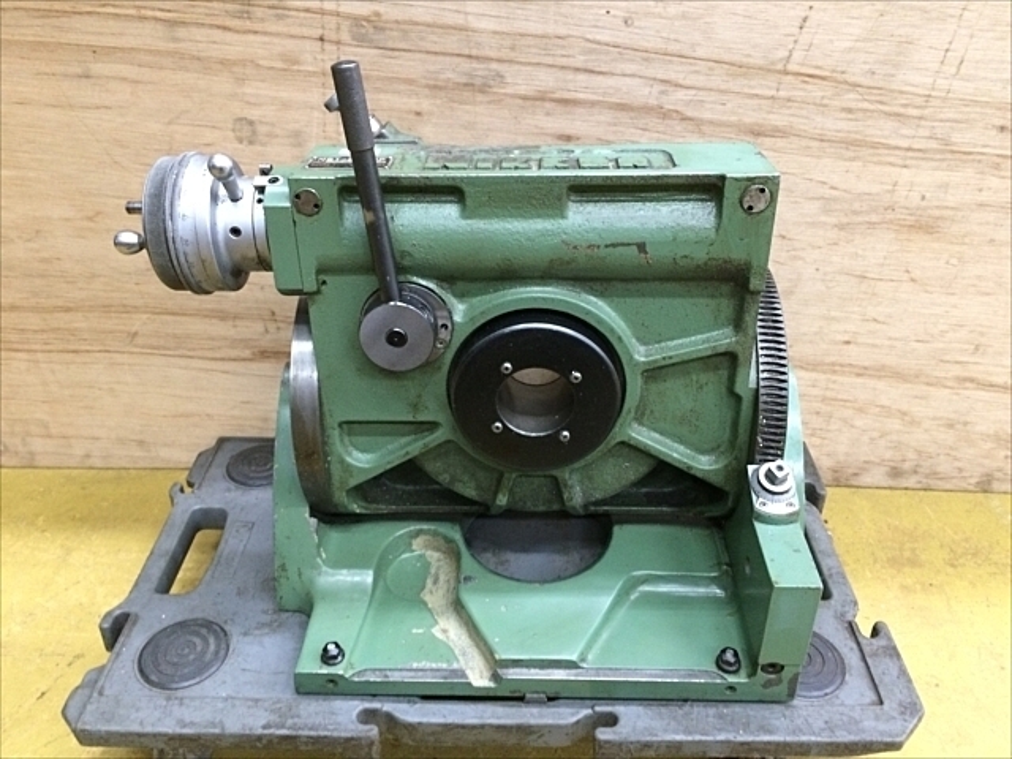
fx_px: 848
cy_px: 380
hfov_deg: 61.7
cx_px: 506
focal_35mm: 29
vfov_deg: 48.2
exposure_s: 1/24
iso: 250
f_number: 2.2
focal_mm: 4.15
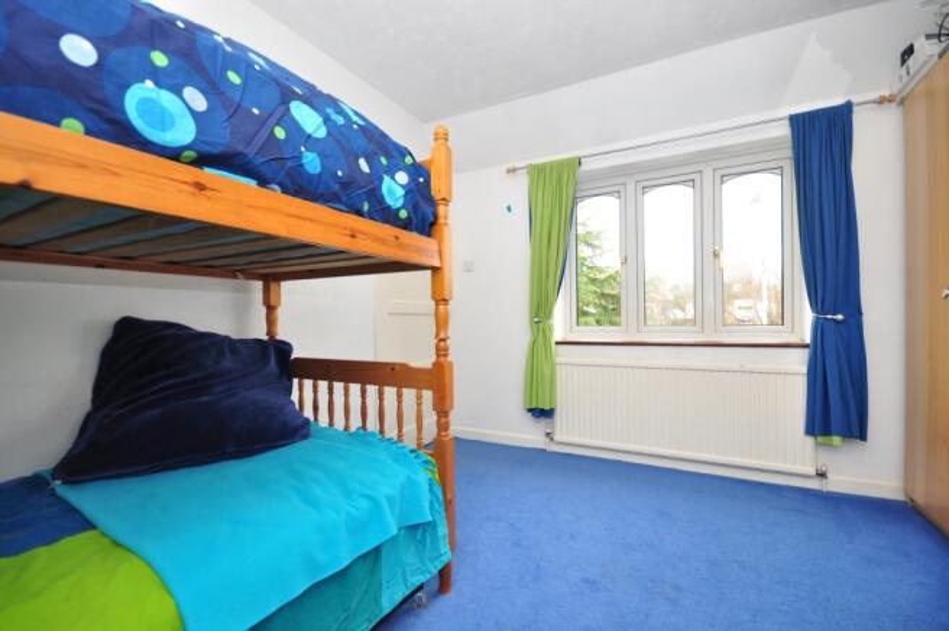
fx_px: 435
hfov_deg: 95.0
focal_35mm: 16
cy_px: 316
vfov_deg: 71.9
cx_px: 474
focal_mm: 11
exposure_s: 1/20
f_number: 5
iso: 200
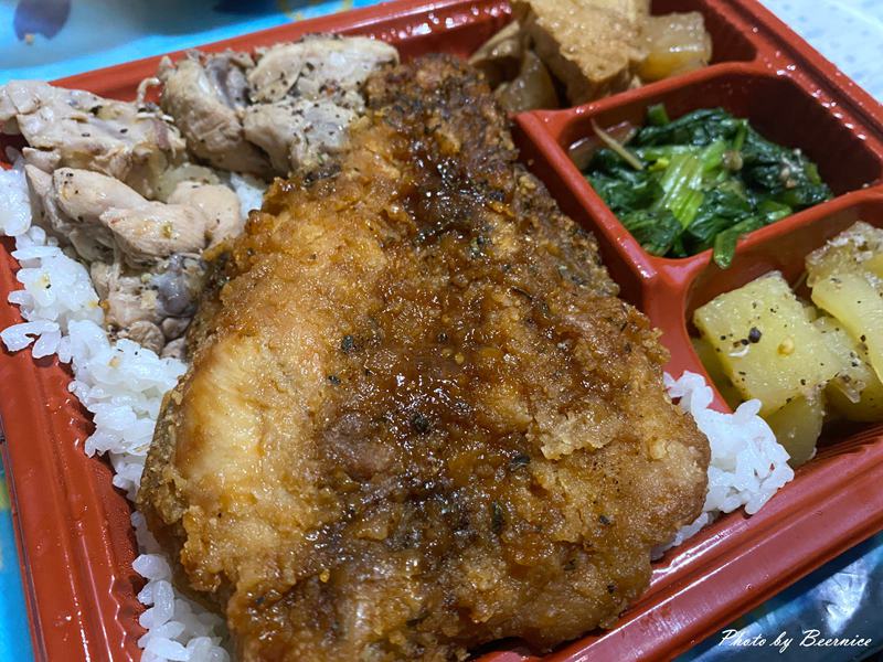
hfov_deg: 67.3
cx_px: 442
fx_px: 663
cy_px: 331
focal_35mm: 26
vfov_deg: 53.1
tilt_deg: -61.1
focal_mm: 4.25
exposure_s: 1/30
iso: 640
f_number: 1.8
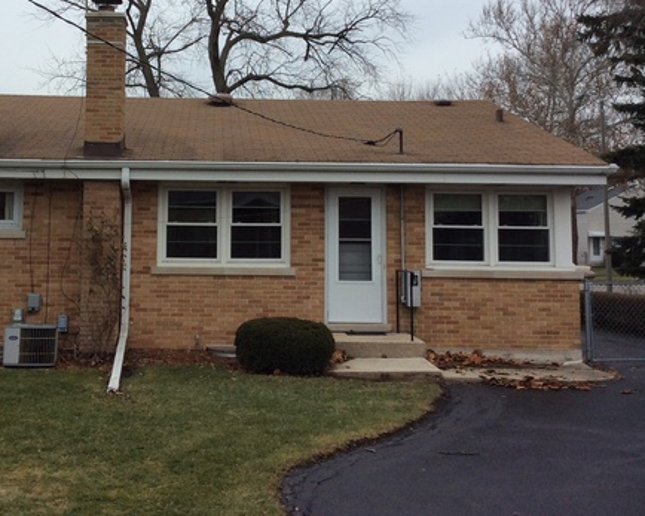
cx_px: 224
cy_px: 170
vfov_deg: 32.4
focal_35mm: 46
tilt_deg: +4.4
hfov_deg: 39.9
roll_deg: +0.8
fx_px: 878
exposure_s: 1/406
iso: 32
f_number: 2.4
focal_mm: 3.3
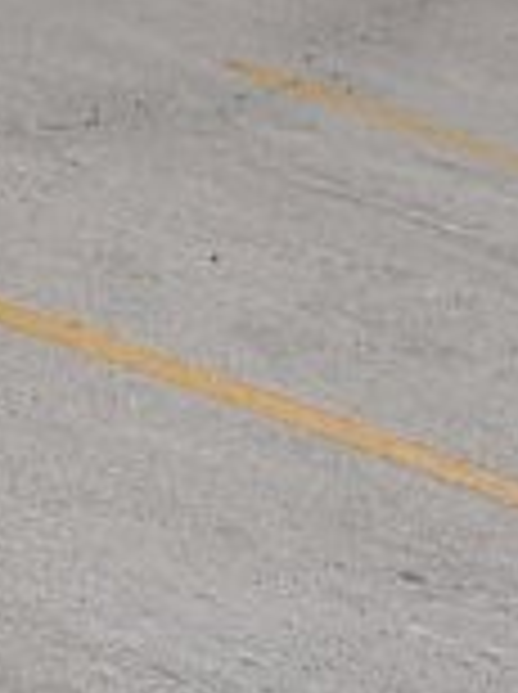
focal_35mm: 400
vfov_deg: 4.9
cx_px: -108
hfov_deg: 3.7
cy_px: -205
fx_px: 8003
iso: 500
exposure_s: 1/4000
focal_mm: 40
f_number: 7.1
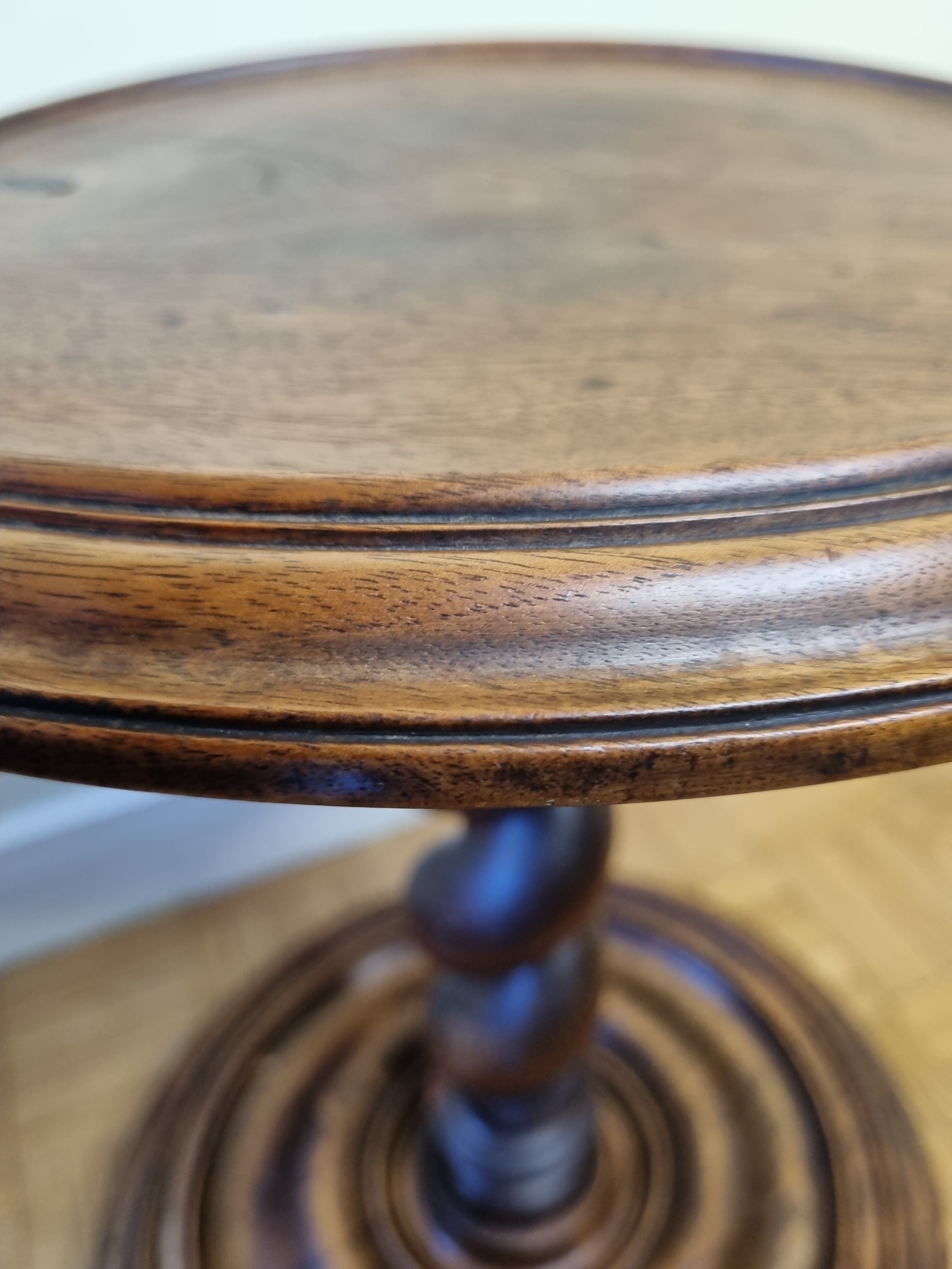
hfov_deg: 53.1
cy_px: 634
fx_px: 953
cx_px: 476
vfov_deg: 67.3
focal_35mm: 26
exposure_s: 1/100
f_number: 1.8
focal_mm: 5.4
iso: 320
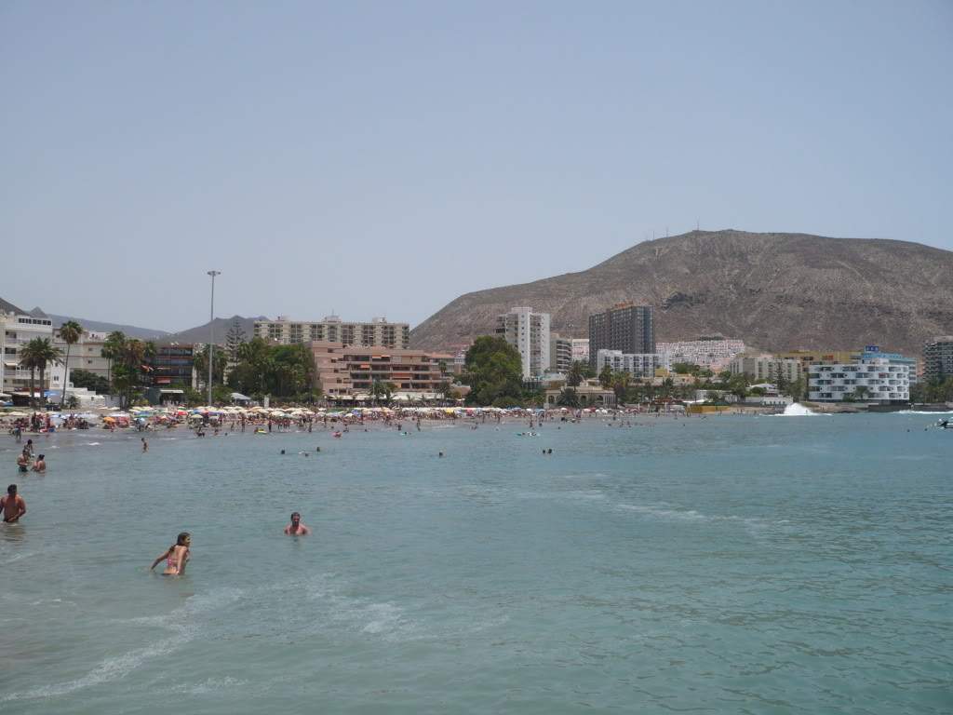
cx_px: 476
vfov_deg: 40.7
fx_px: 964
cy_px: 358
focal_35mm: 35
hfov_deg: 52.6
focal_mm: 5.8
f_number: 8
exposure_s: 1/320
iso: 100
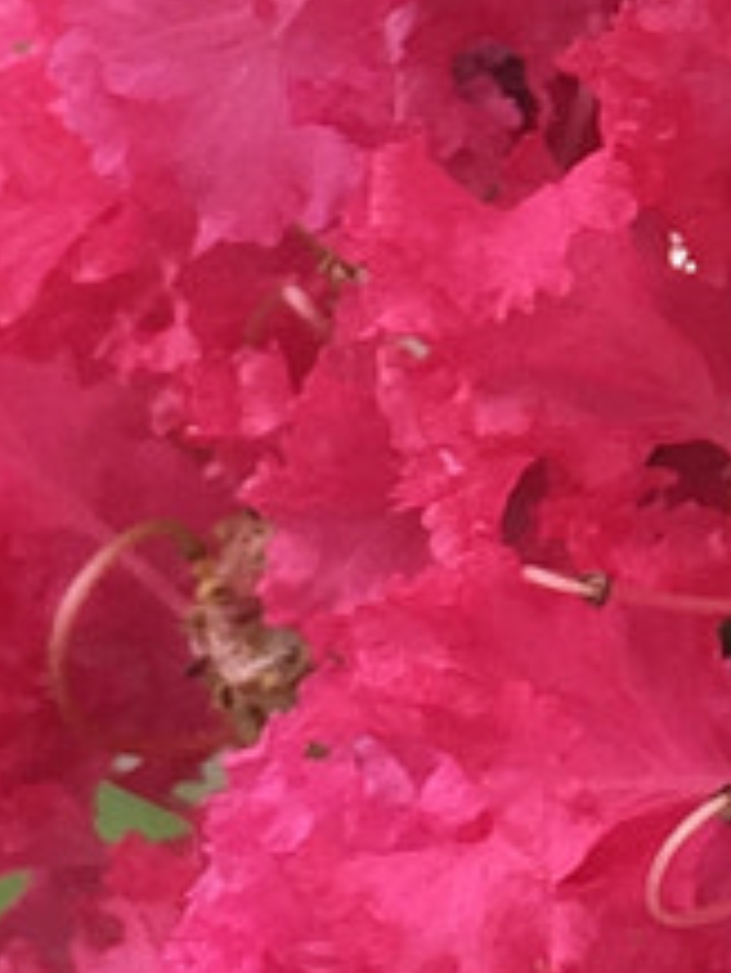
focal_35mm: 214
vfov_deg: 9.0
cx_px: 1426
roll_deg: -3.4
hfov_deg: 6.7
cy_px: -578
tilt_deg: +1.4
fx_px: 6020
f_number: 2.2
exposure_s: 1/120
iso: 32
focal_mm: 4.15
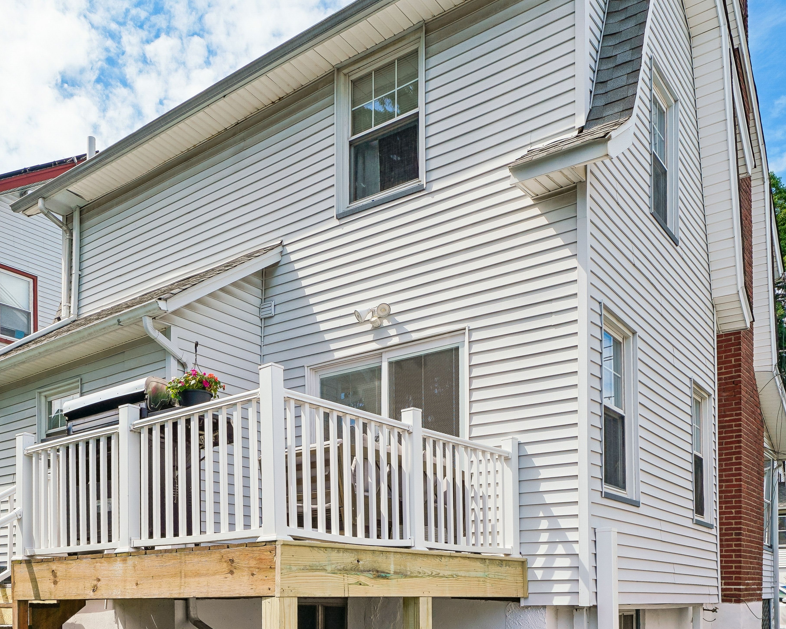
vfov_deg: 46.4
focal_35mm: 31
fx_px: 721
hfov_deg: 56.9
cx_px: 328
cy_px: 421
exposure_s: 1/250
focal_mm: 15
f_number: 8
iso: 100
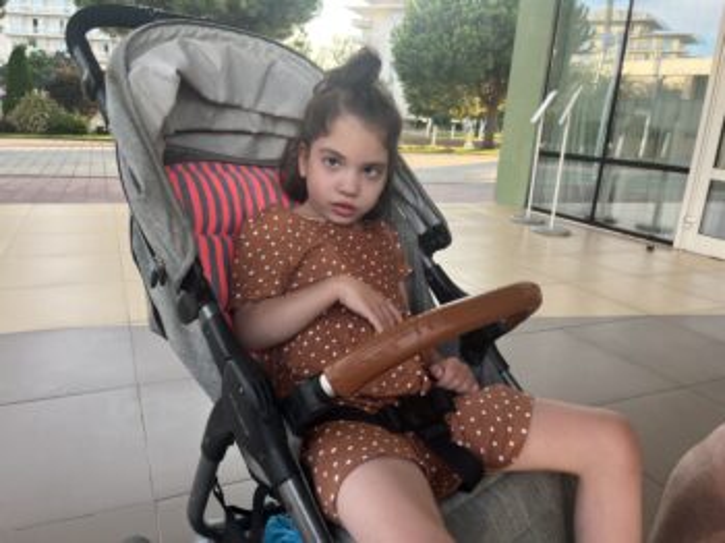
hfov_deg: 67.3
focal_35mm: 26
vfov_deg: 53.0
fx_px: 544
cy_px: 272
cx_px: 362
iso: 50
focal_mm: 5.1
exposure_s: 1/187
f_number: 1.6
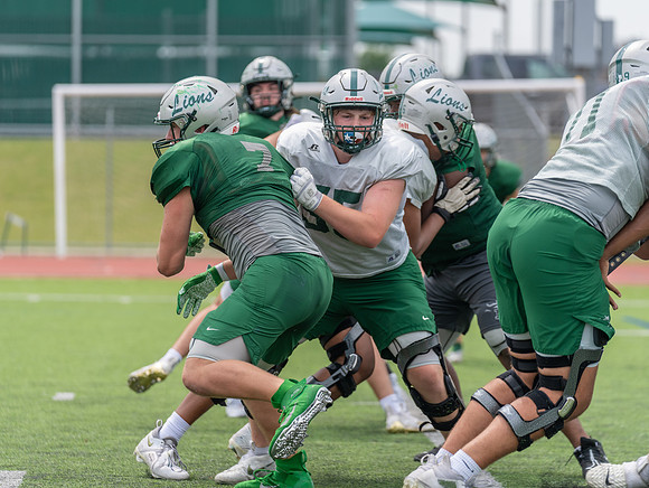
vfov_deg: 7.3
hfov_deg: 9.7
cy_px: 245
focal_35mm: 203
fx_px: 3816
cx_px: 279
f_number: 3.5
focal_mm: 182
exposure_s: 1/1250
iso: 160
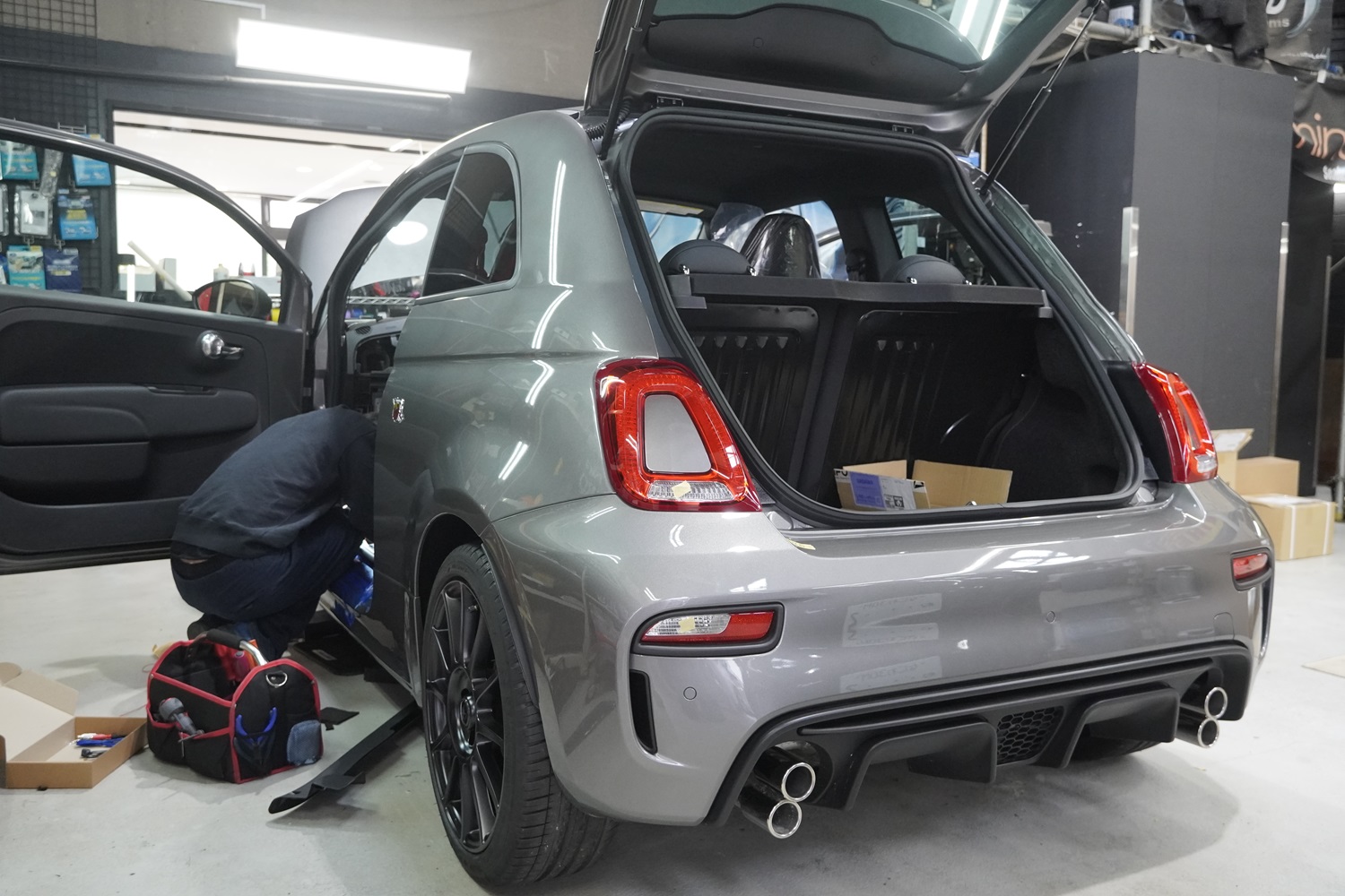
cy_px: 448
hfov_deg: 61.9
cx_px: 672
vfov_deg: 43.6
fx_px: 1121
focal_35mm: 30
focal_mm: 20
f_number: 4
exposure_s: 1/160
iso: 2500
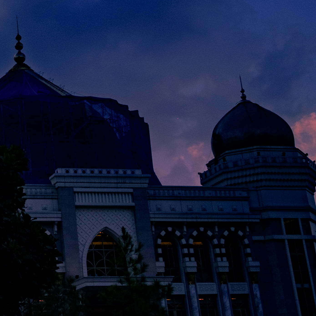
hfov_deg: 19.8
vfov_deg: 20.9
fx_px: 837
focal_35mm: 81
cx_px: -88
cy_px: 22
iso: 200
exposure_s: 1/2000
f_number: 6.4
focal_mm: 18
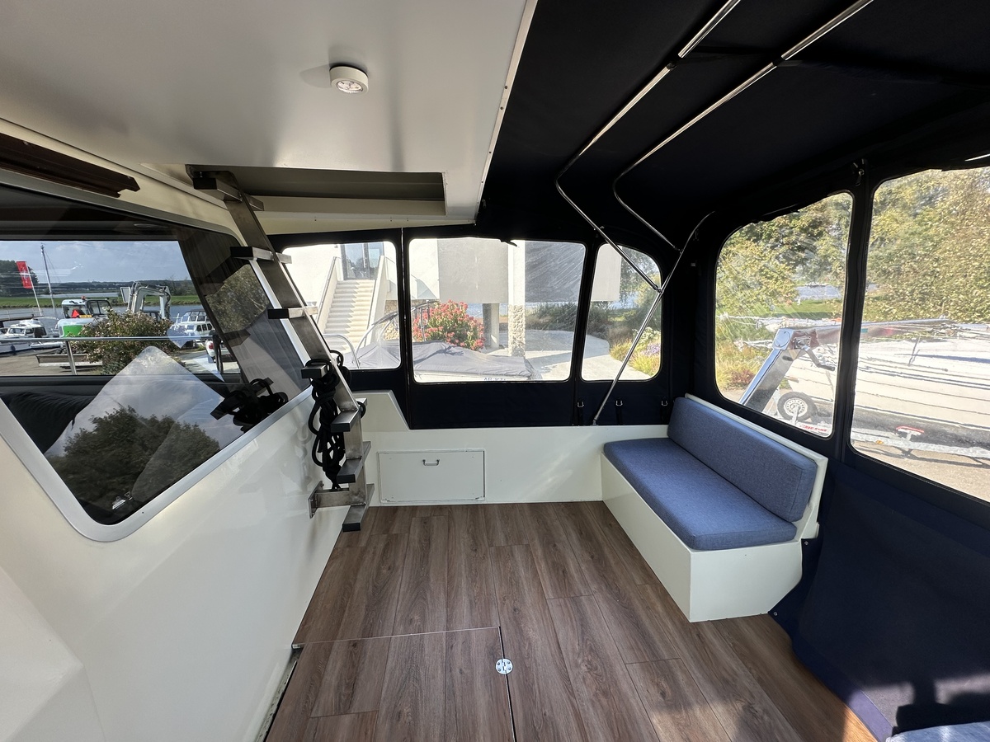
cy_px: 371
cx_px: 495
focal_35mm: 14
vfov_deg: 85.7
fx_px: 400
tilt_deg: -13.1
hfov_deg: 102.1
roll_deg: +0.8
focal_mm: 2.22
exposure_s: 1/572
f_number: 2.2
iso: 40
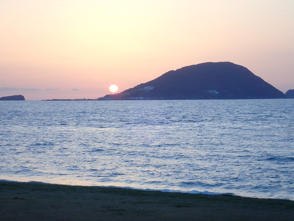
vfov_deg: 14.8
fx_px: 849
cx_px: 147
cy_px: 110
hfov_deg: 19.6
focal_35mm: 100
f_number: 4.9
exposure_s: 1/100
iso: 200
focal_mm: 18
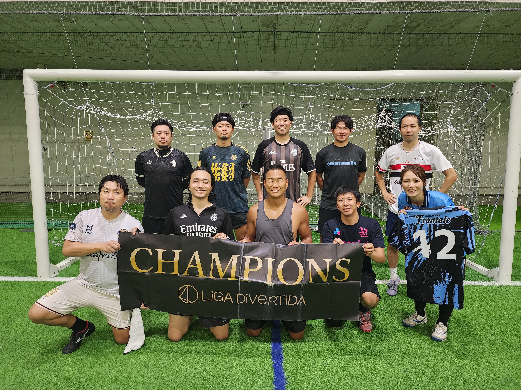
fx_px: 346
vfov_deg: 58.9
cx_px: 260
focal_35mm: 23
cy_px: 195
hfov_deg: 73.9
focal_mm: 6.4
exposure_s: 1/60
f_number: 1.8
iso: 640
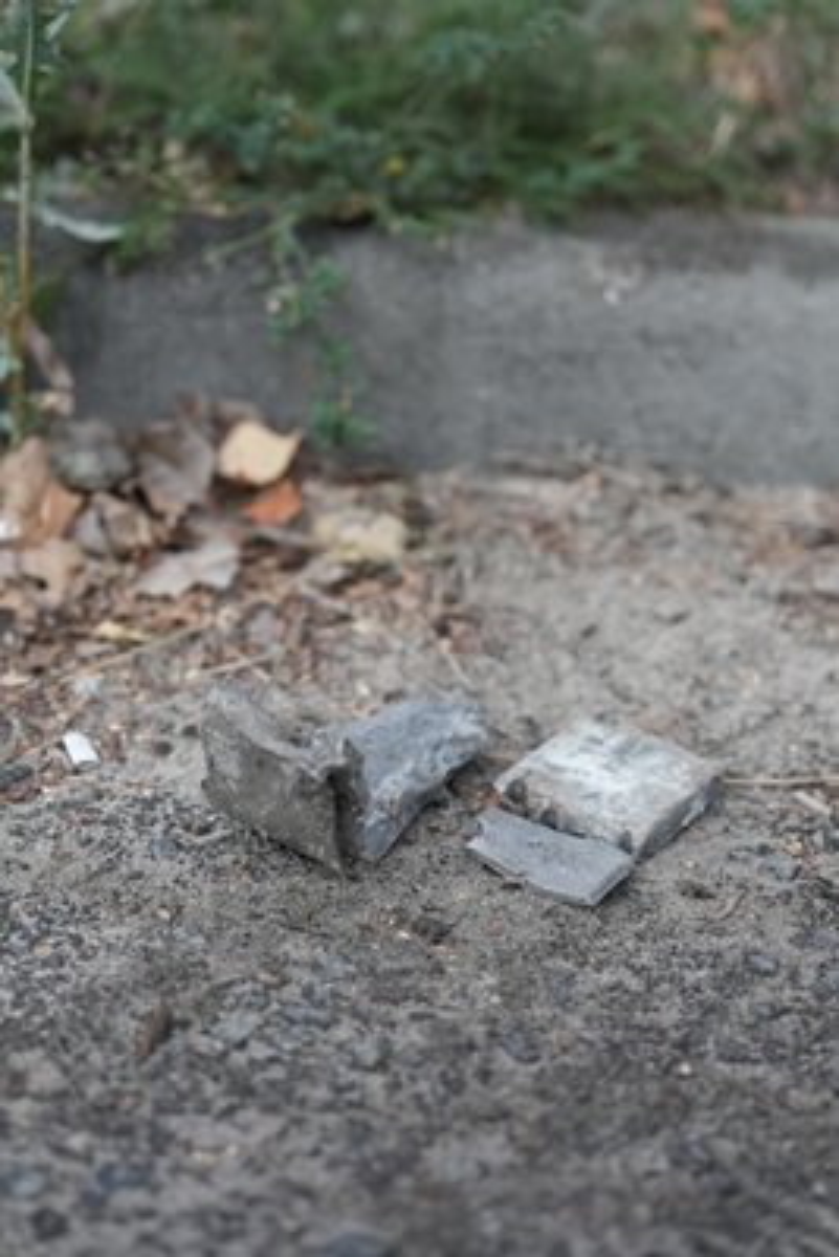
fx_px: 2445
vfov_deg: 28.8
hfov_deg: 19.5
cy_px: 628
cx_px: 420
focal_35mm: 70
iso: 3200
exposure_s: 1/160
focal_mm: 70
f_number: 2.8
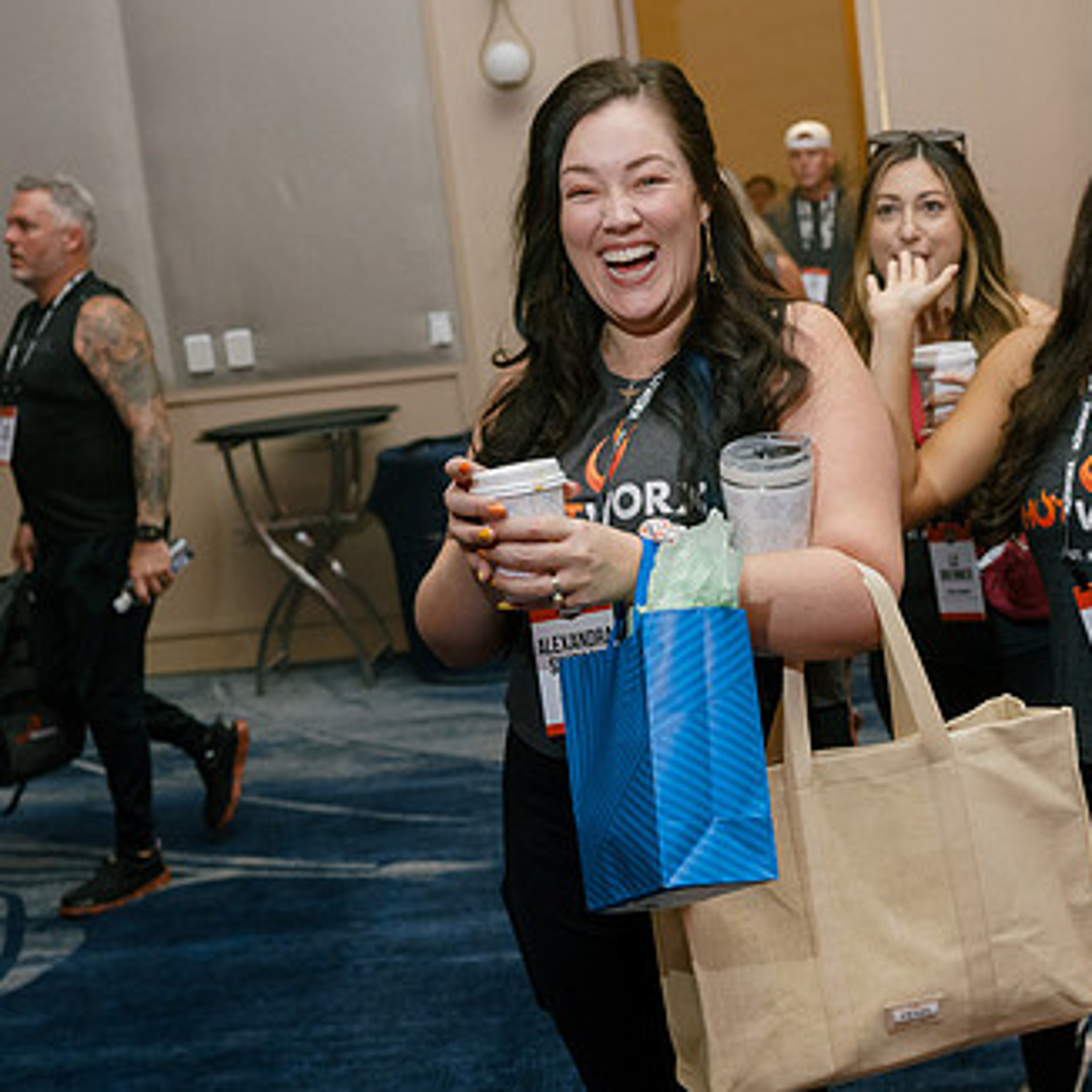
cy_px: 511
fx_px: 1892
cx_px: 677
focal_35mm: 53
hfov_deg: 32.1
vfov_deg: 32.2
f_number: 4
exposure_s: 1/160
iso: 1250
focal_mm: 35
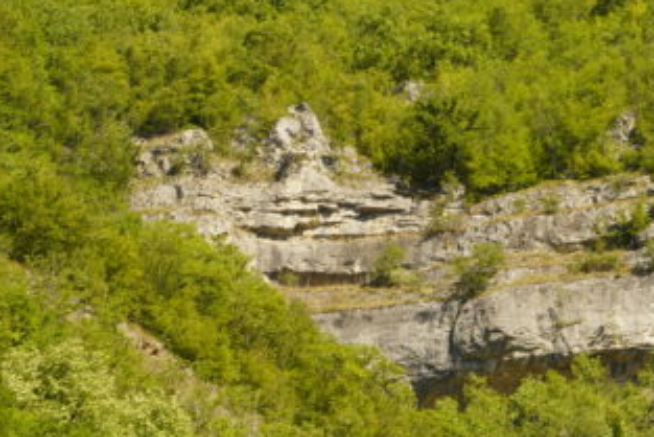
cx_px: 646
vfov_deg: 4.0
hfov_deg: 6.0
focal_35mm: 343
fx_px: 6234
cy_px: -83
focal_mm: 70
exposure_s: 1/60
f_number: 11
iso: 100
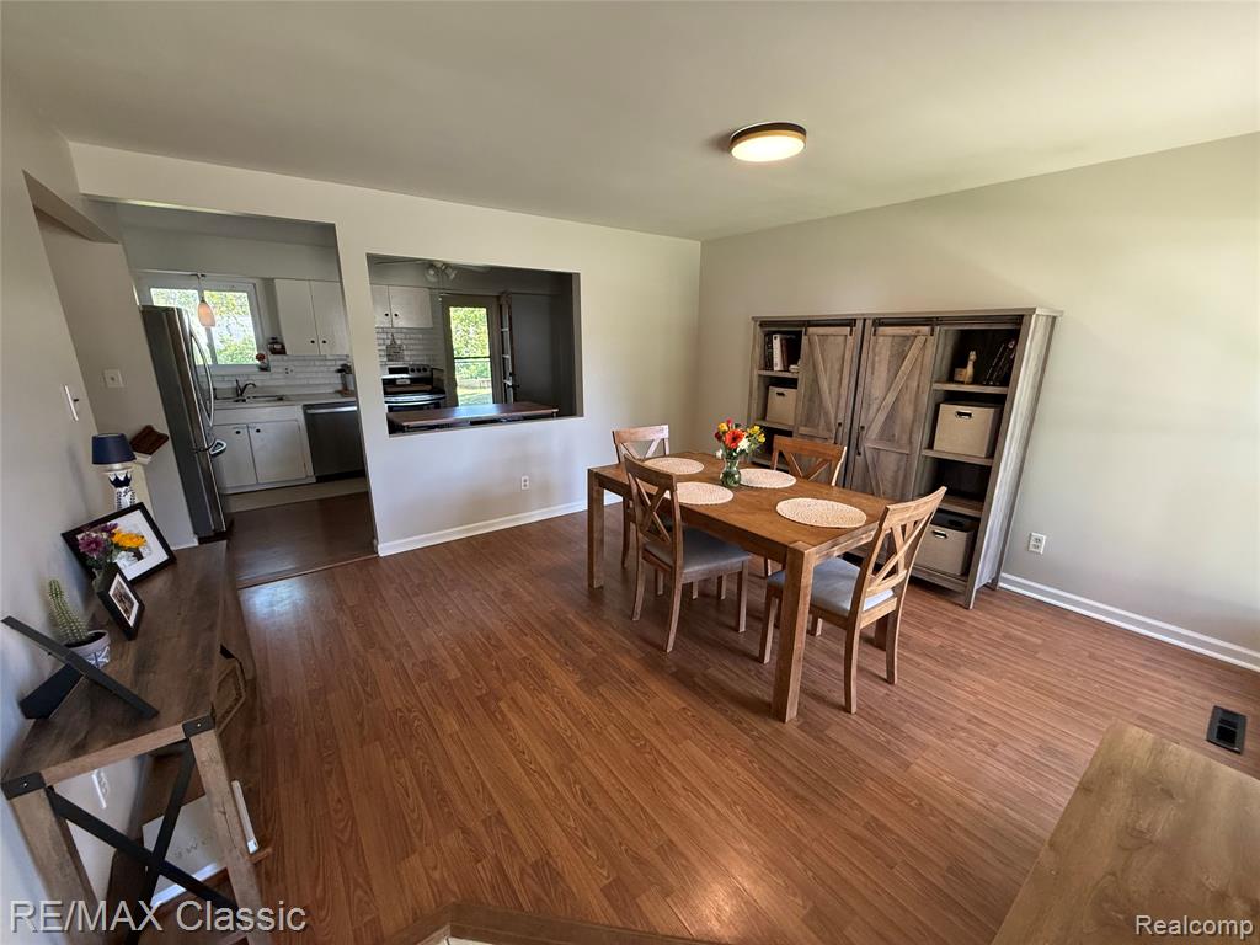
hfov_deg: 102.1
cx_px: 630
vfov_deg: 85.7
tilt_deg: -14.3
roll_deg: +0.3
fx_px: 510
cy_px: 472
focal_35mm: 14
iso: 320
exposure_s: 1/120
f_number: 2.2
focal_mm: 2.22
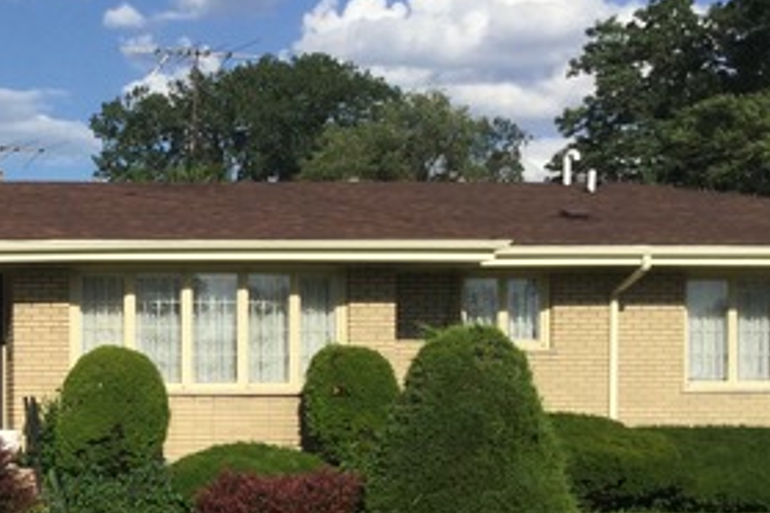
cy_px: 450
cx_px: -52
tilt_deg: -2.0
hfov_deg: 25.6
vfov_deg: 18.2
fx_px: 1583
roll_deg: +0.2
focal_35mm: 74
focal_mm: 3.3
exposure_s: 1/1773
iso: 25
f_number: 2.4
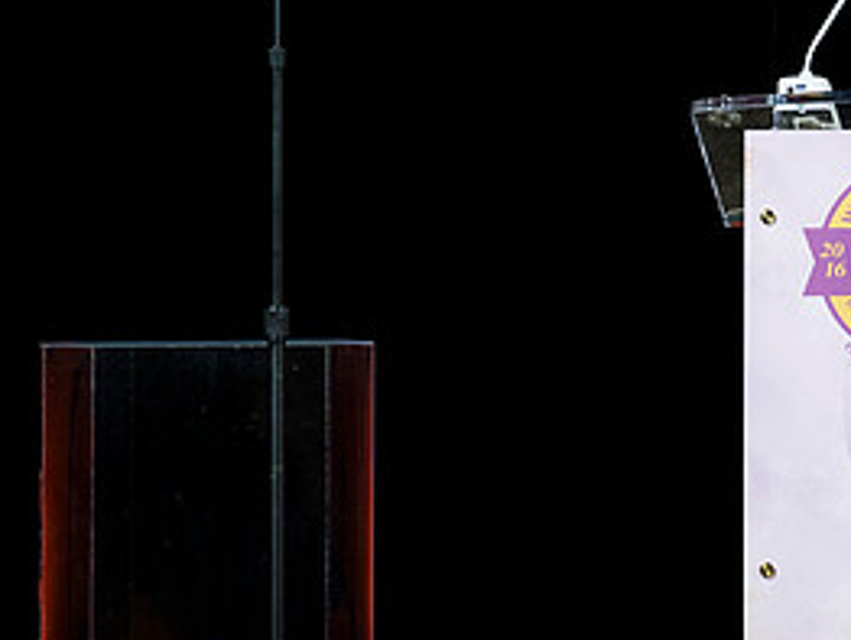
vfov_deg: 3.1
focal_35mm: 478
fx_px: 11762
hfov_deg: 4.1
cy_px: 62
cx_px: 867
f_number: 3.5
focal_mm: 150
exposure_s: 1/200
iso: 320
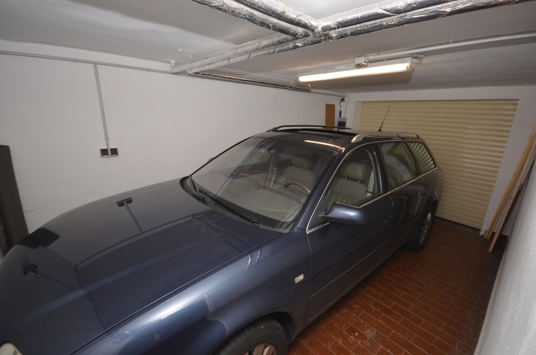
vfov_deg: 77.1
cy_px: 178
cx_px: 268
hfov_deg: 100.5
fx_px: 223
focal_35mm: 15
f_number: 5
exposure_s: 1/60
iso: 250
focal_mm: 10
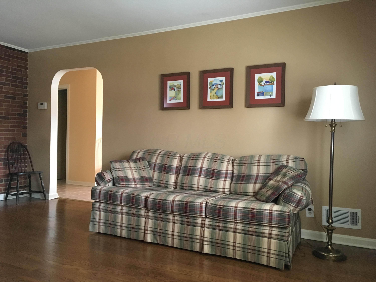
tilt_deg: -0.8
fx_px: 315
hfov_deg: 61.7
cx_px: 188
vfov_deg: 48.2
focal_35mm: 29
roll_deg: -0.3
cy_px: 141
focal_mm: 4.15
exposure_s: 1/15
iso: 200
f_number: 2.2
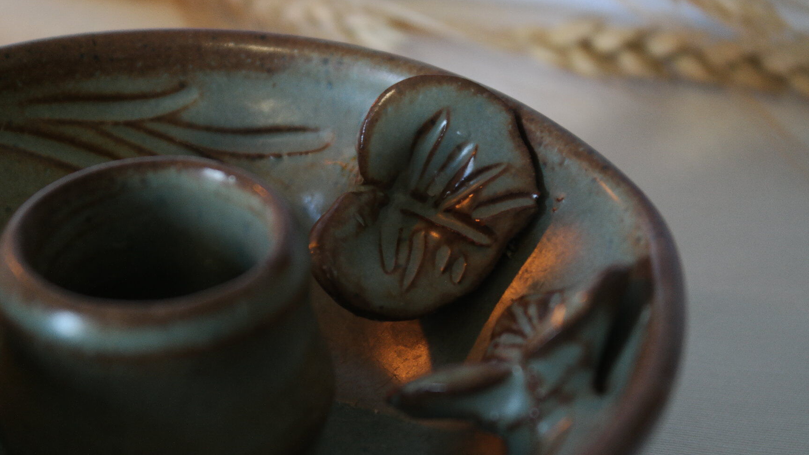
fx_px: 1738
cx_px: 405
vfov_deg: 14.9
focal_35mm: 81
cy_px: 269
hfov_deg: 26.2
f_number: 5.6
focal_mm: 50
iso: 800
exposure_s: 1/30
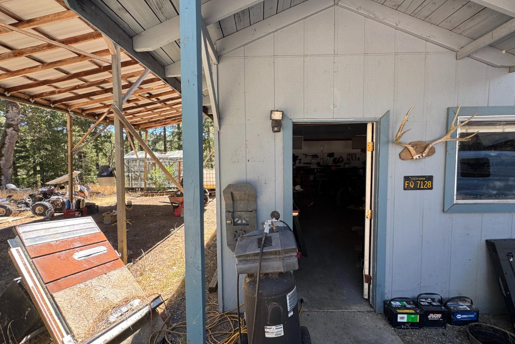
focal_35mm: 15
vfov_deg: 77.3
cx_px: 255
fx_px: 215
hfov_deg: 100.4
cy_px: 175
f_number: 2.2
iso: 40
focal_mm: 2.22
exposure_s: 1/104
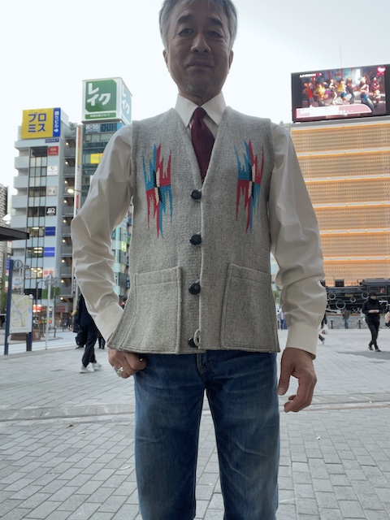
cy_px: 260
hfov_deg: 46.8
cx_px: 195
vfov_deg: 60.0
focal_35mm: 30
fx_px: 451
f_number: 2.2
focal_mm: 2.71
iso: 64
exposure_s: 1/50
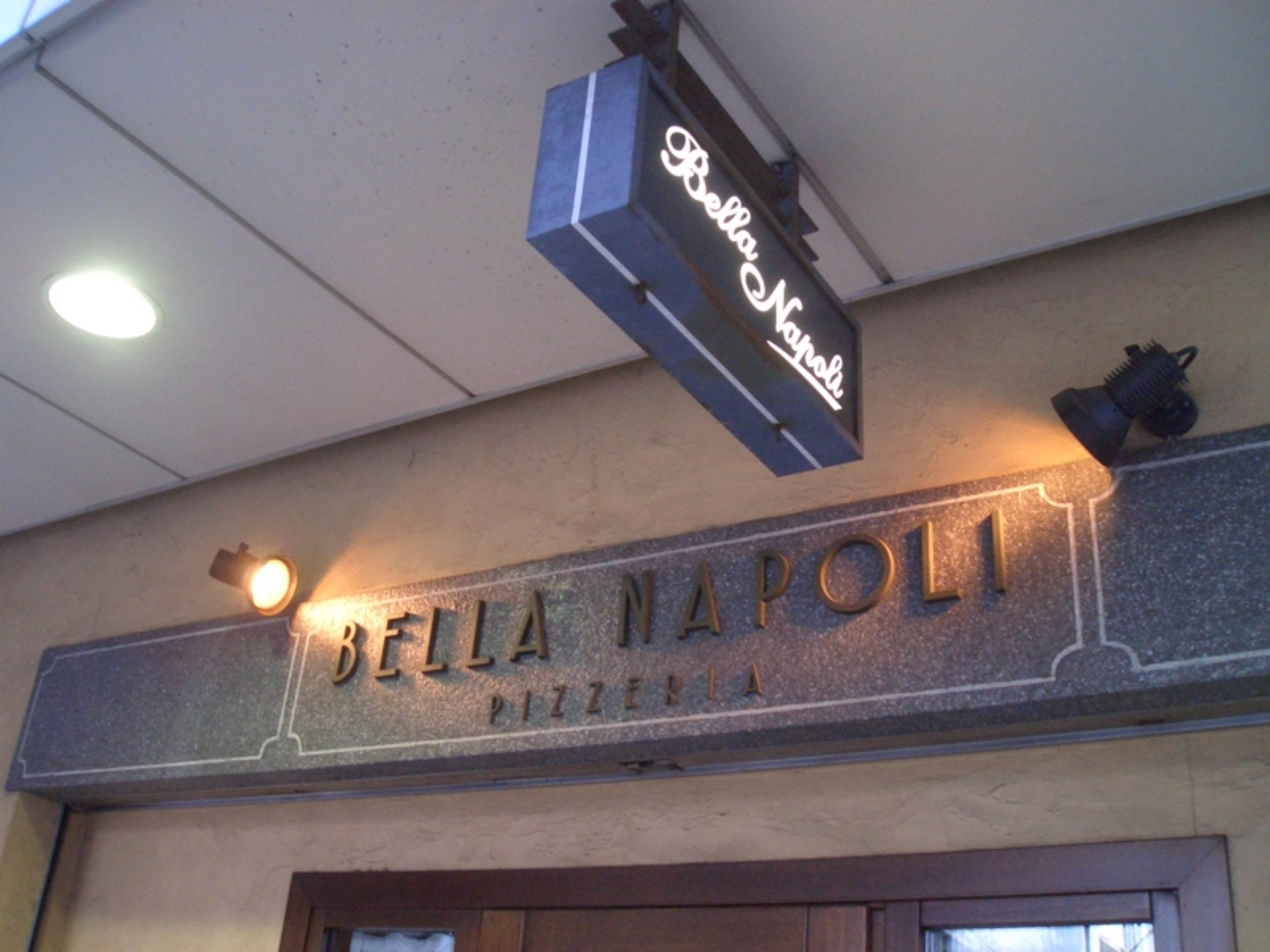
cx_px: 635
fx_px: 1321
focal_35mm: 36
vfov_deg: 39.7
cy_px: 476
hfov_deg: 51.4
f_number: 4
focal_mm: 4.8
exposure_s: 1/20
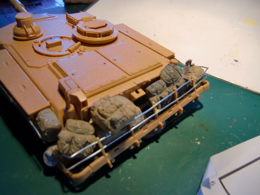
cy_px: 98
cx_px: 130
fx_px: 180
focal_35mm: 24
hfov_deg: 71.6
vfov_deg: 56.8
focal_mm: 4.3
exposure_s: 1/60
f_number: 3.2
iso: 80
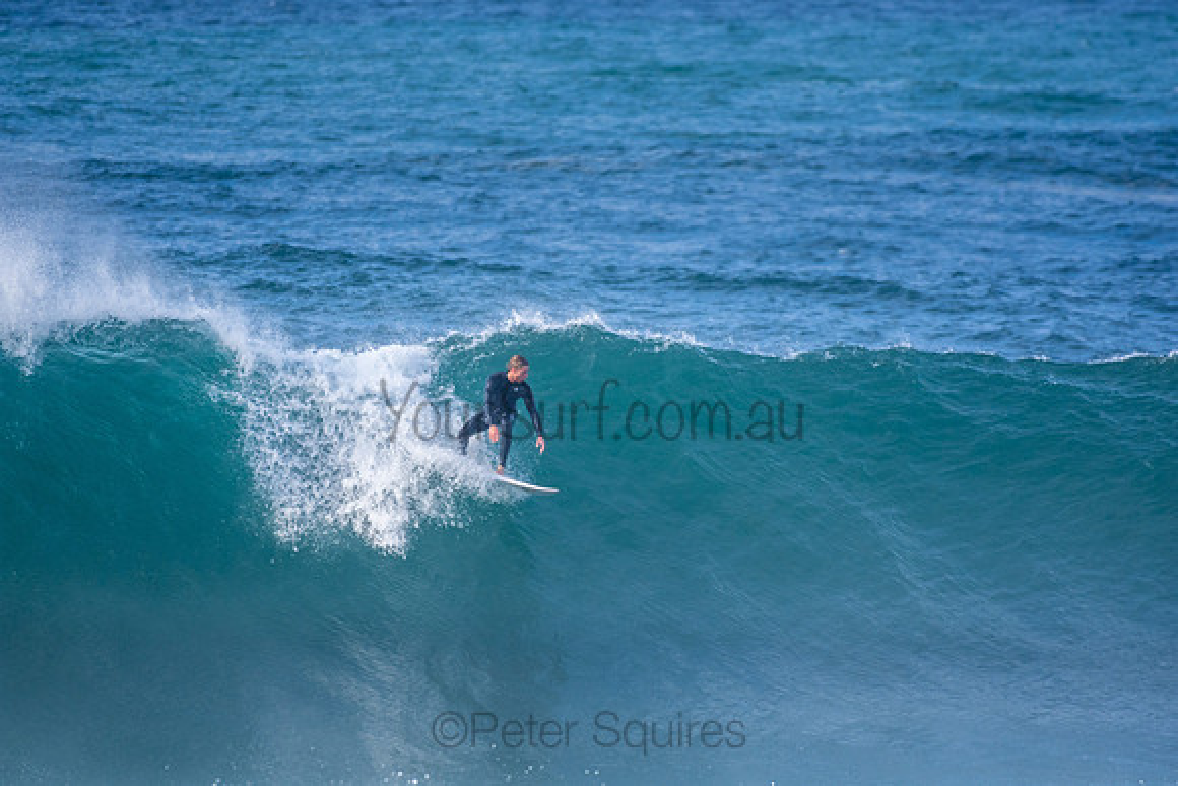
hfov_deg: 2.7
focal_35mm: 750
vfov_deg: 1.8
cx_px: 589
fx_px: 24546
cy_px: 393
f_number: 5.6
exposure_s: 1/1250
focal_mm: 500
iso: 400
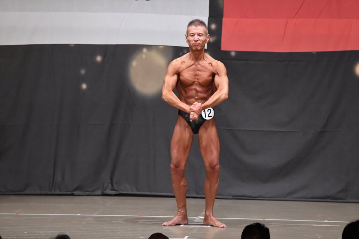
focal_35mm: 225
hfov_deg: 9.2
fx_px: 2243
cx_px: 180
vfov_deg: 6.1
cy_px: 120
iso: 6400
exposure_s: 1/400
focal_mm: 150
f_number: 5.6
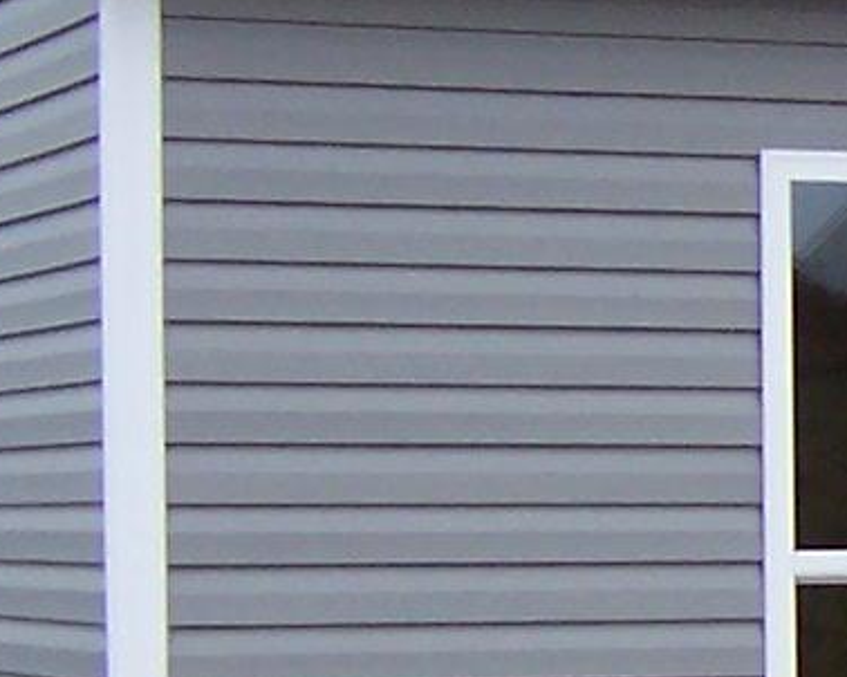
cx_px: 2100
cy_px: 590
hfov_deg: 9.1
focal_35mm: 189
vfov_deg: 8.2
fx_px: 4735
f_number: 3.4
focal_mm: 5.6
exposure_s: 1/180
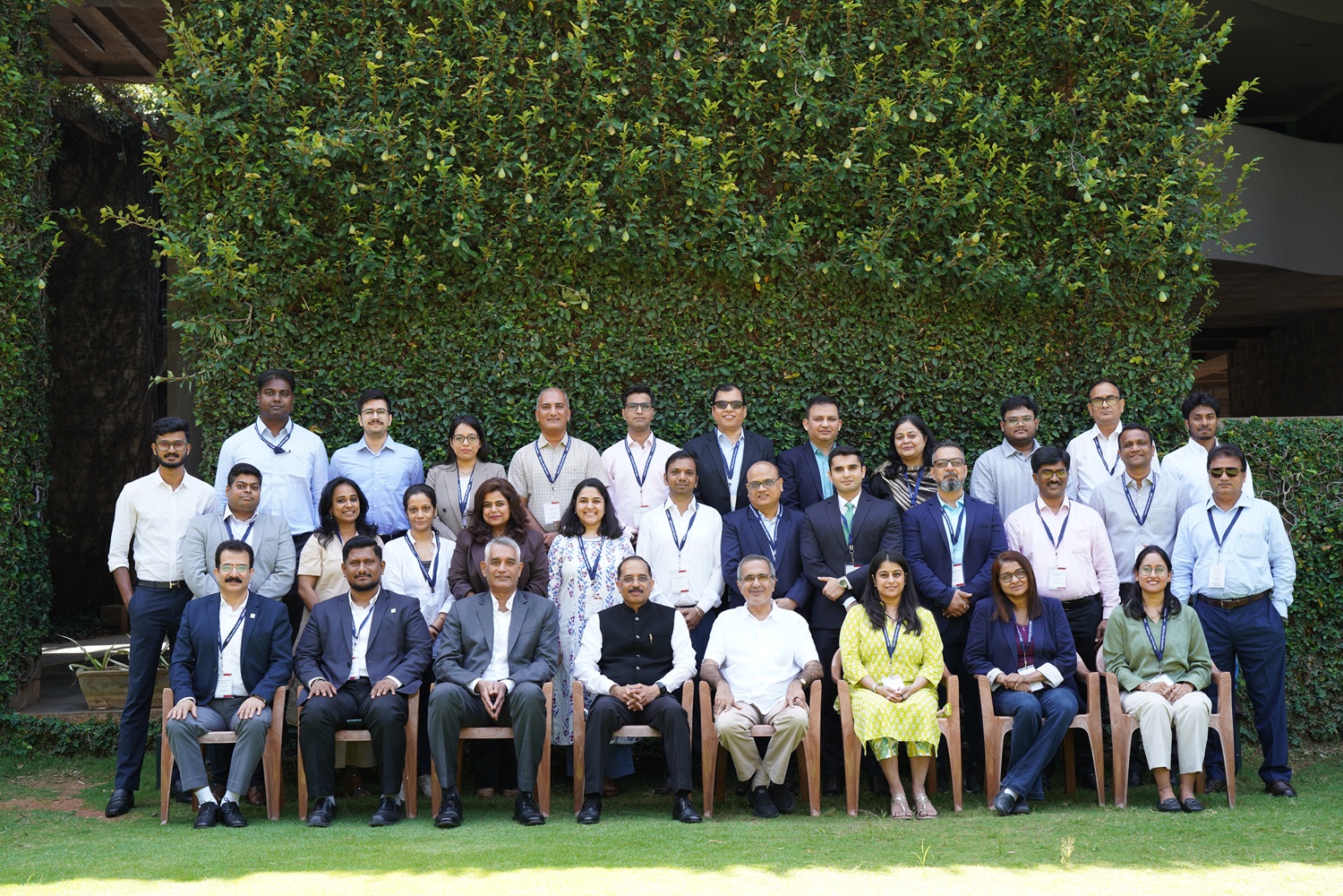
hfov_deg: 39.6
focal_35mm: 50
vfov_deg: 27.0
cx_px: 672
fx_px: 1865
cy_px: 448
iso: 200
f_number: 5
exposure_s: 1/100
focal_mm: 50
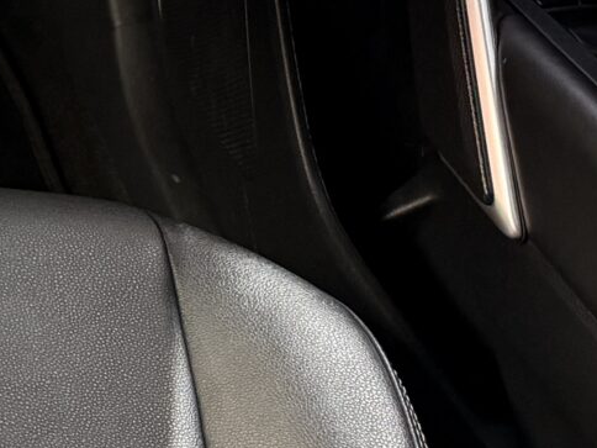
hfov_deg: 12.5
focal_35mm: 127
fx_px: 2190
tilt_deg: -35.1
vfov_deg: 11.1
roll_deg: -1.1
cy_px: -258
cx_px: -789
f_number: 1.78
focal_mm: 6.76
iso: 200
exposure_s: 1/87
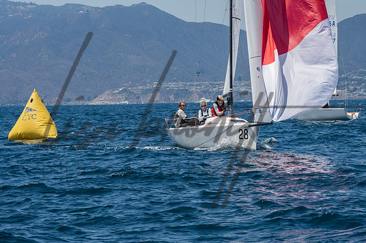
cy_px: 122
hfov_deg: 9.5
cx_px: 183
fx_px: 2205
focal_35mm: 217
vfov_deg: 6.3
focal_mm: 145
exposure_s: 1/800
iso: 640
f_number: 14
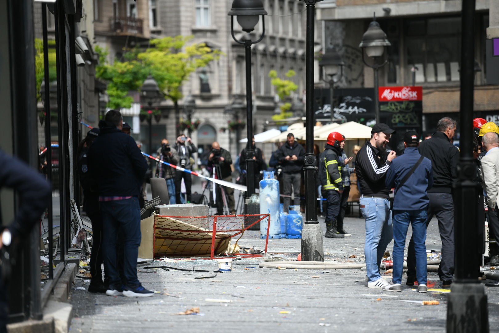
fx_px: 2426
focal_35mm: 175
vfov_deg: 7.8
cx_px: 250
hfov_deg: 11.7
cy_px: 166
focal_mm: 175
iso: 800
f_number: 2.8
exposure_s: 1/8000
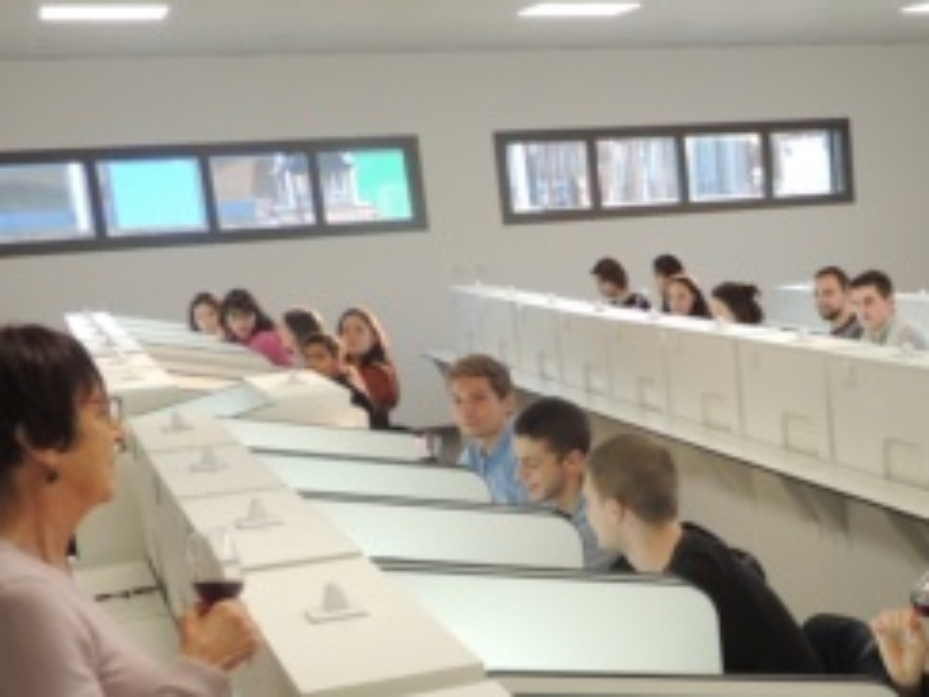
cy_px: 590
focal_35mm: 63
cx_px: 975
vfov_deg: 22.8
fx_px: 1691
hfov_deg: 28.4
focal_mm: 4.3
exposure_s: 1/30
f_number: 3
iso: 125
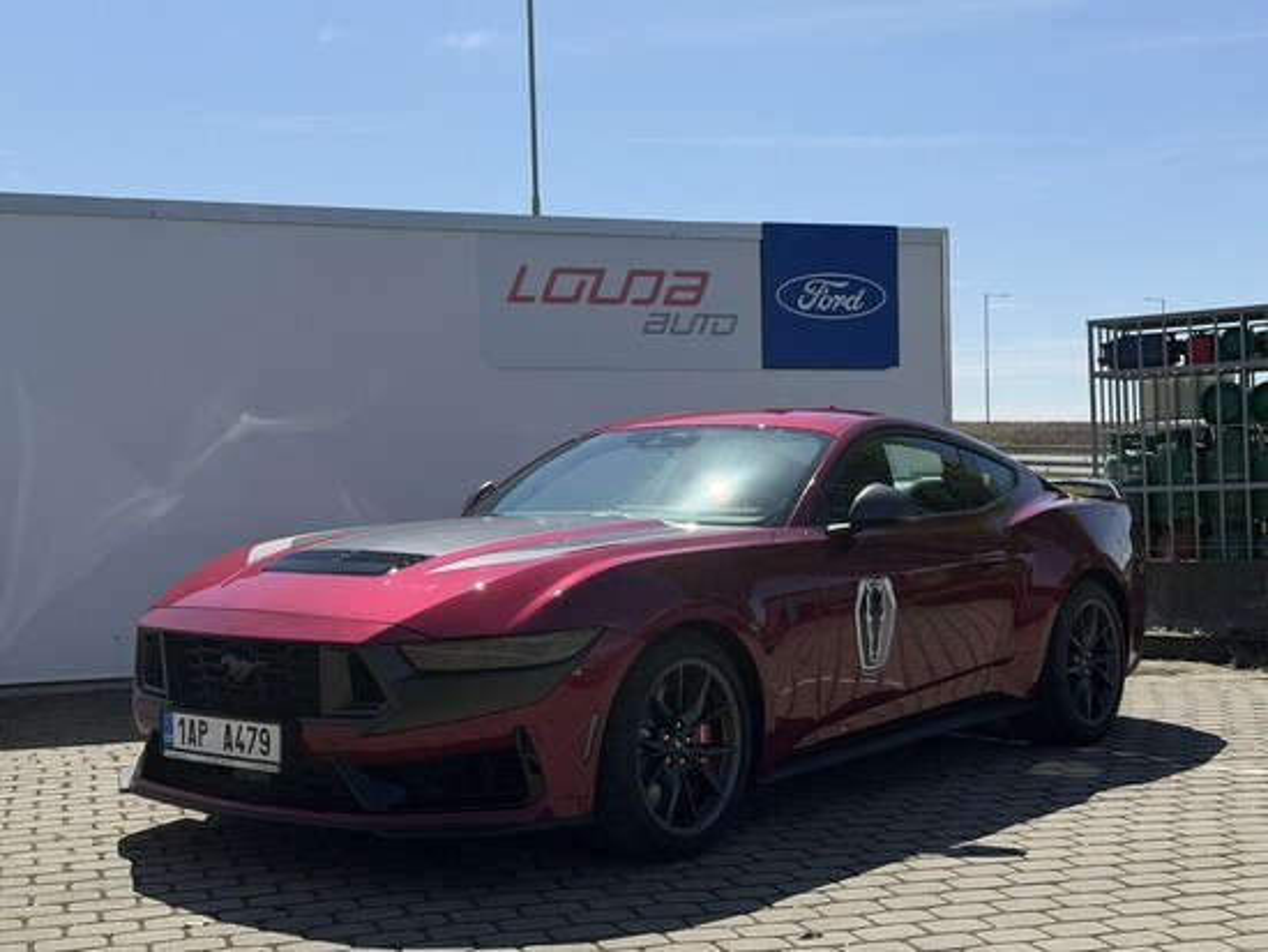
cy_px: 476
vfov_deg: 30.3
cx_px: 634
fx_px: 1759
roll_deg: +1.7
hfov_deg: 39.6
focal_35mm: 48
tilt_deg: -0.4
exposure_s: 1/6536
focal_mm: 6.76
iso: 64
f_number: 1.78
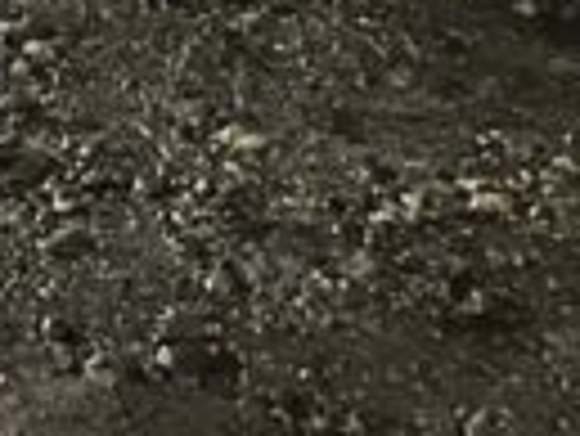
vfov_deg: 8.4
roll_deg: -3.7
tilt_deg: -6.4
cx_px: 81
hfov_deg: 12.7
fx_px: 2599
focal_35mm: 155
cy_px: -787
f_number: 1.5
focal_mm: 5.7
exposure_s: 1/20
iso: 1000
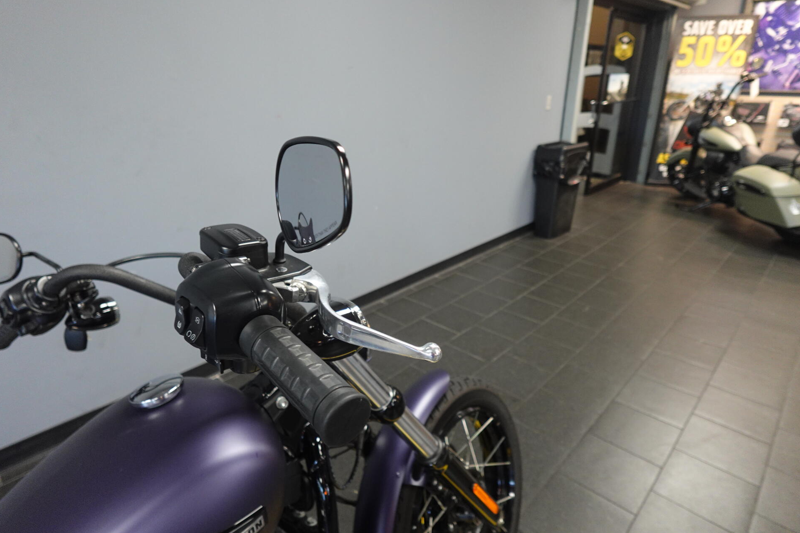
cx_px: 395
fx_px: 467
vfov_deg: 59.5
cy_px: 260
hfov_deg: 81.2
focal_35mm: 21
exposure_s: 1/80
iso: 800
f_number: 2
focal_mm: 7.6
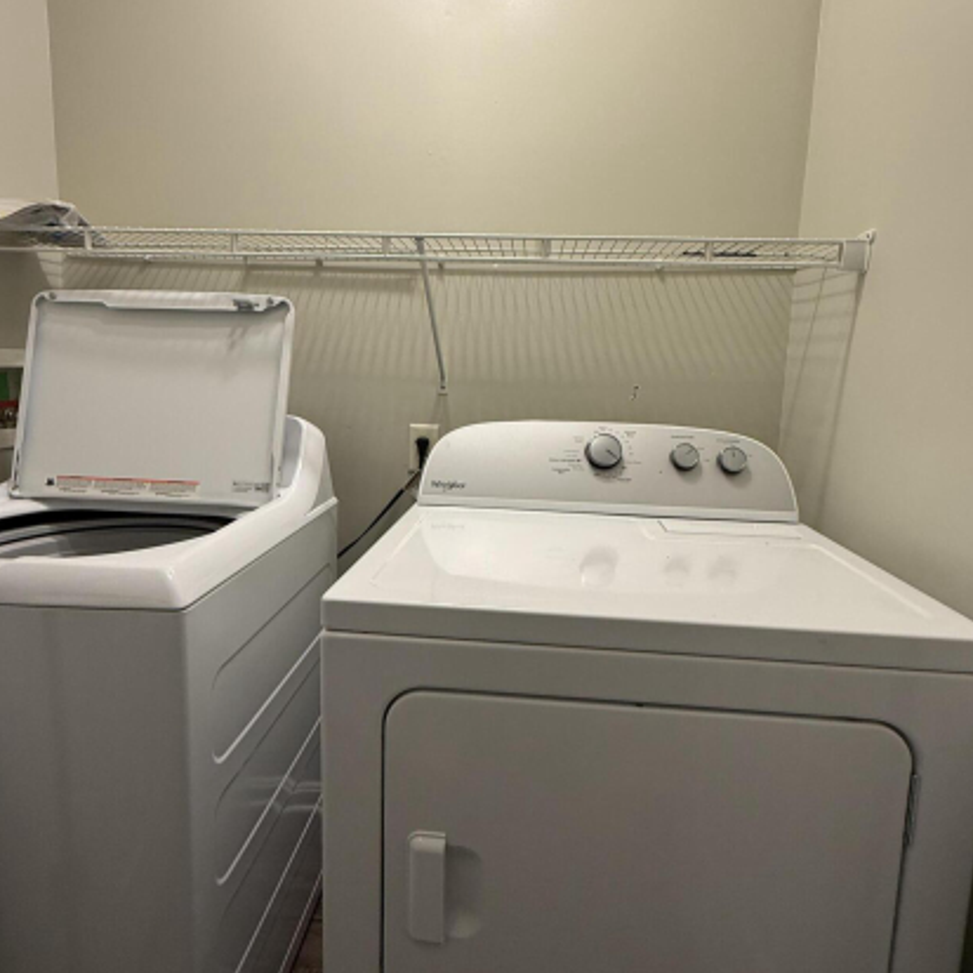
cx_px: 481
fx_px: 636
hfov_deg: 74.8
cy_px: 456
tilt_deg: -7.3
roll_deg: -2.3
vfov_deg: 74.7
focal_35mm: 20
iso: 160
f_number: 2.2
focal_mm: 2.22
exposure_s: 1/120
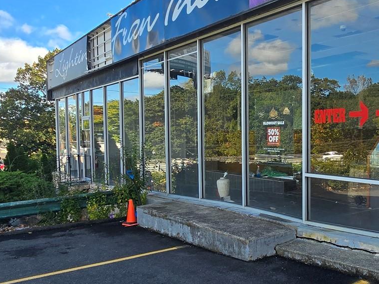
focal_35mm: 35
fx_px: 383
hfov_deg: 51.1
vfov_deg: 40.7
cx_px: 267
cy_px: 157
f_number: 2.2
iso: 50
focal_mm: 2.2
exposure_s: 1/784
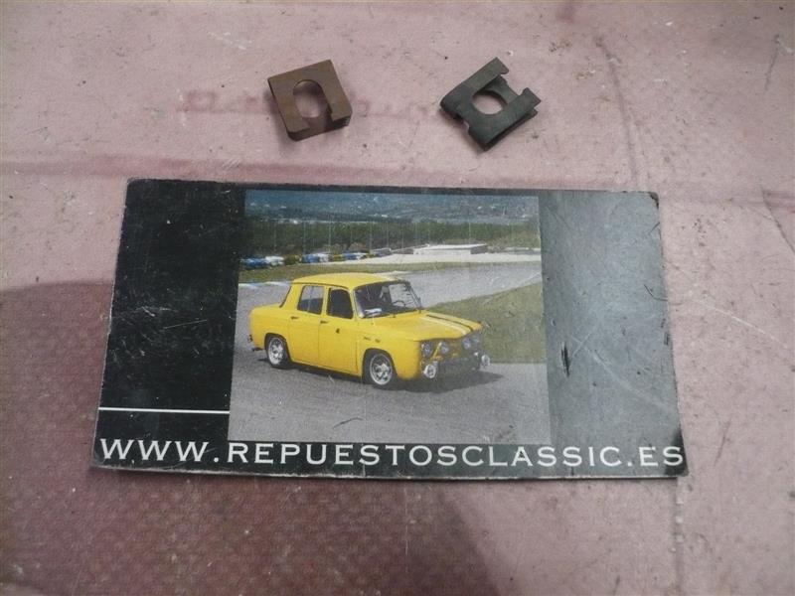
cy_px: 298
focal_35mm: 35
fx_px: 804
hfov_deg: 52.6
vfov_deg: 40.7
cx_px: 398
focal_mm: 5.8
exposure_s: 1/50
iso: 400
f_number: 2.8
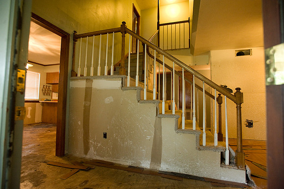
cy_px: 94
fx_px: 134
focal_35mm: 17
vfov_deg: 70.4
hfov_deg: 93.3
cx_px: 142
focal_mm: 17
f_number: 4
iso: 2500
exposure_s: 1/50
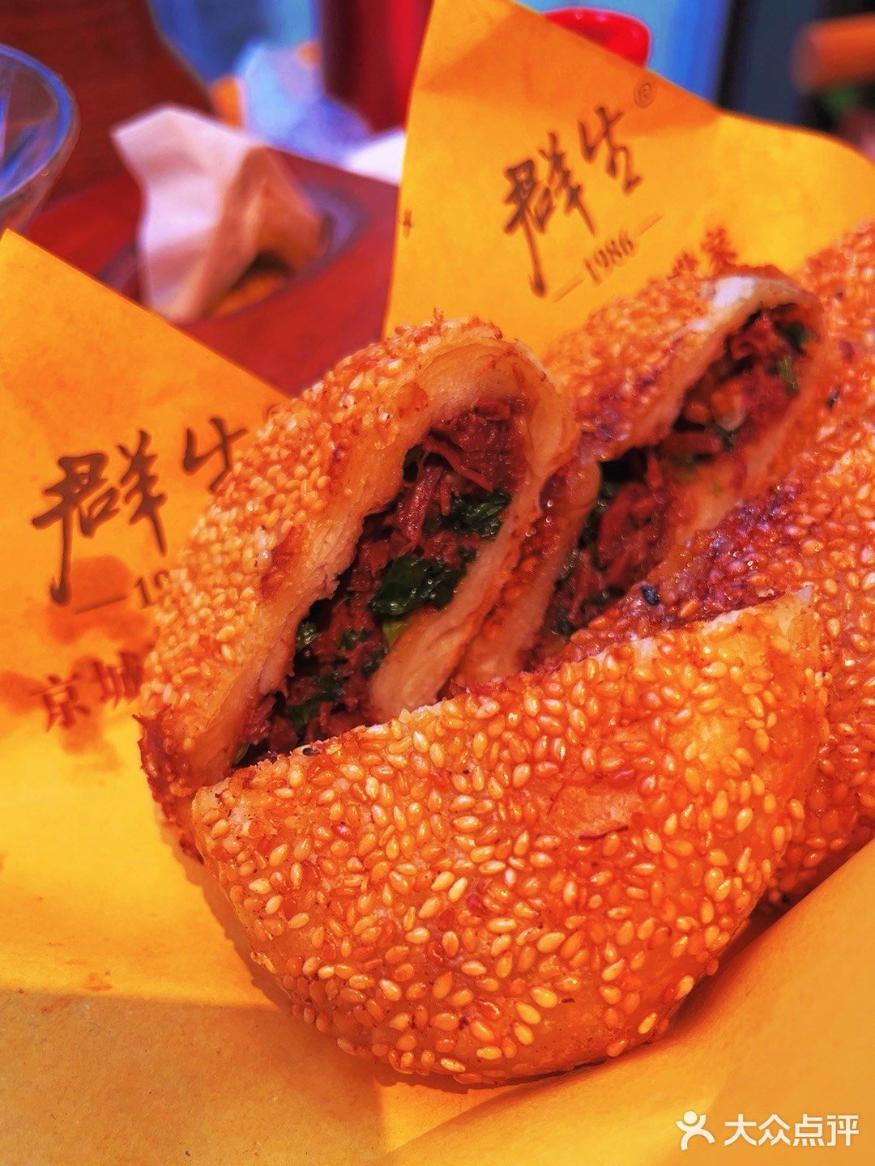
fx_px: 910
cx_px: 438
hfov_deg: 51.4
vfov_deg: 65.3
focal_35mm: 27
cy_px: 583
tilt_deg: -47.3
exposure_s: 1/100
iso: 64
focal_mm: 5.7
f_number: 1.5
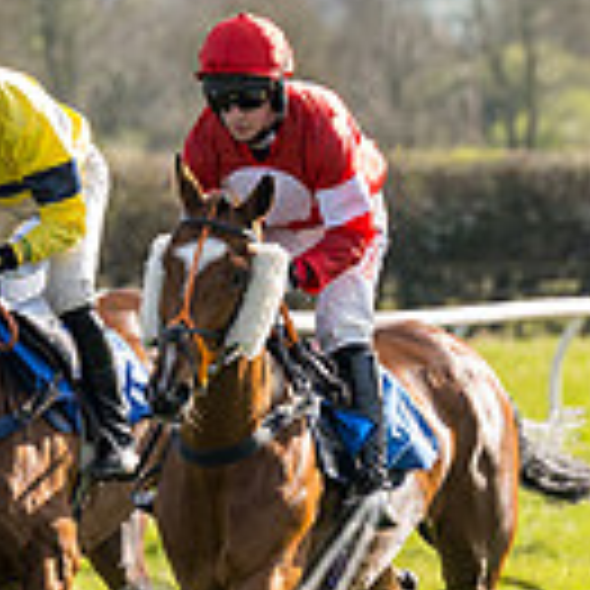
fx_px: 17837
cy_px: 278
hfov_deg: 1.9
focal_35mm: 925
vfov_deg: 1.9
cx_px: 142
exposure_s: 1/1600
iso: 400
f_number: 4
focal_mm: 165
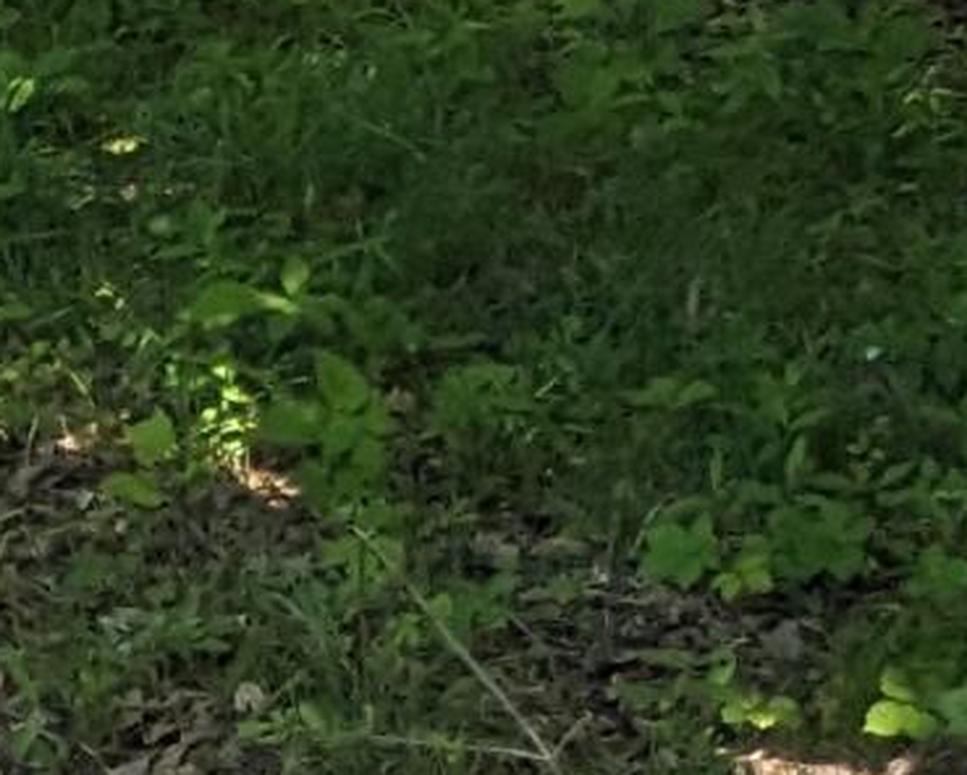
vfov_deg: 7.2
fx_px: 6131
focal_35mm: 214
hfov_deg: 7.1
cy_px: -230
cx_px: -2707
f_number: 1.73
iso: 49
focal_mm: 4.38
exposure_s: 1/1174
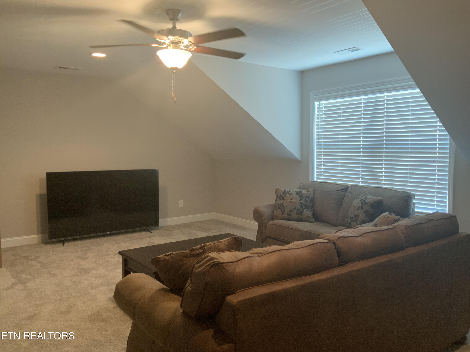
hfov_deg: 61.7
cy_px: 176
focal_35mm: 29
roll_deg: -0.4
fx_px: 394
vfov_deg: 48.2
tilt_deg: -3.2
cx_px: 235
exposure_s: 1/60
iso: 125
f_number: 1.8
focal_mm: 3
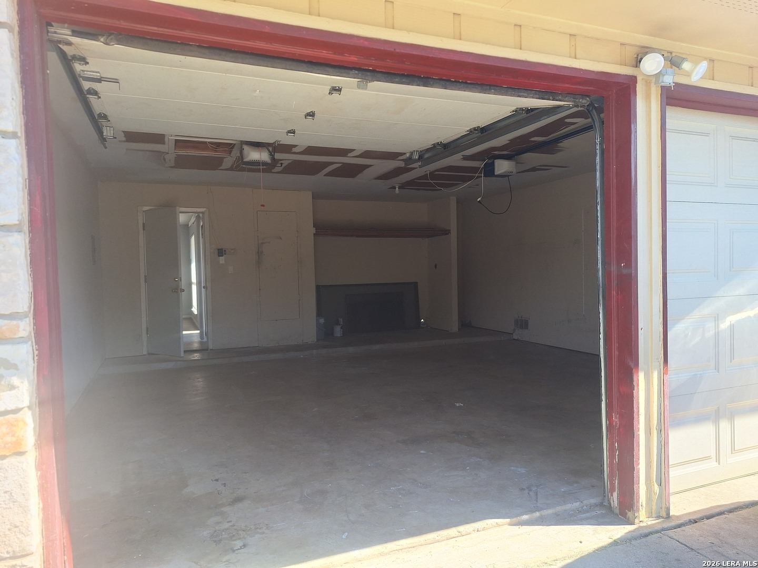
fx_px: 504
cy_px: 284
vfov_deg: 58.9
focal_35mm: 23
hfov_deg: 73.9
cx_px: 379
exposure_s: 1/482
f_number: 1.8
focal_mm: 5.54
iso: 40
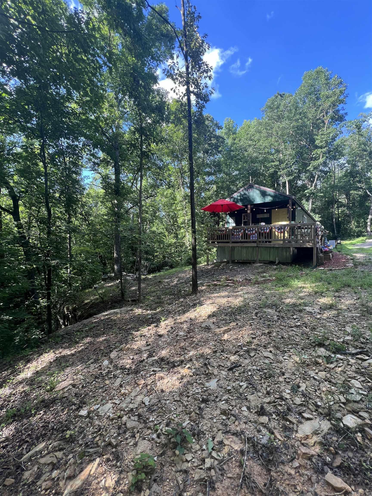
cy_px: 248
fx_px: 186
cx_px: 186
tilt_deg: -0.4
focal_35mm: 13
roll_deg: -0.9
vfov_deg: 106.2
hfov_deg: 89.9
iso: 32
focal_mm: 1.57
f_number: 1.8
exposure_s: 1/99
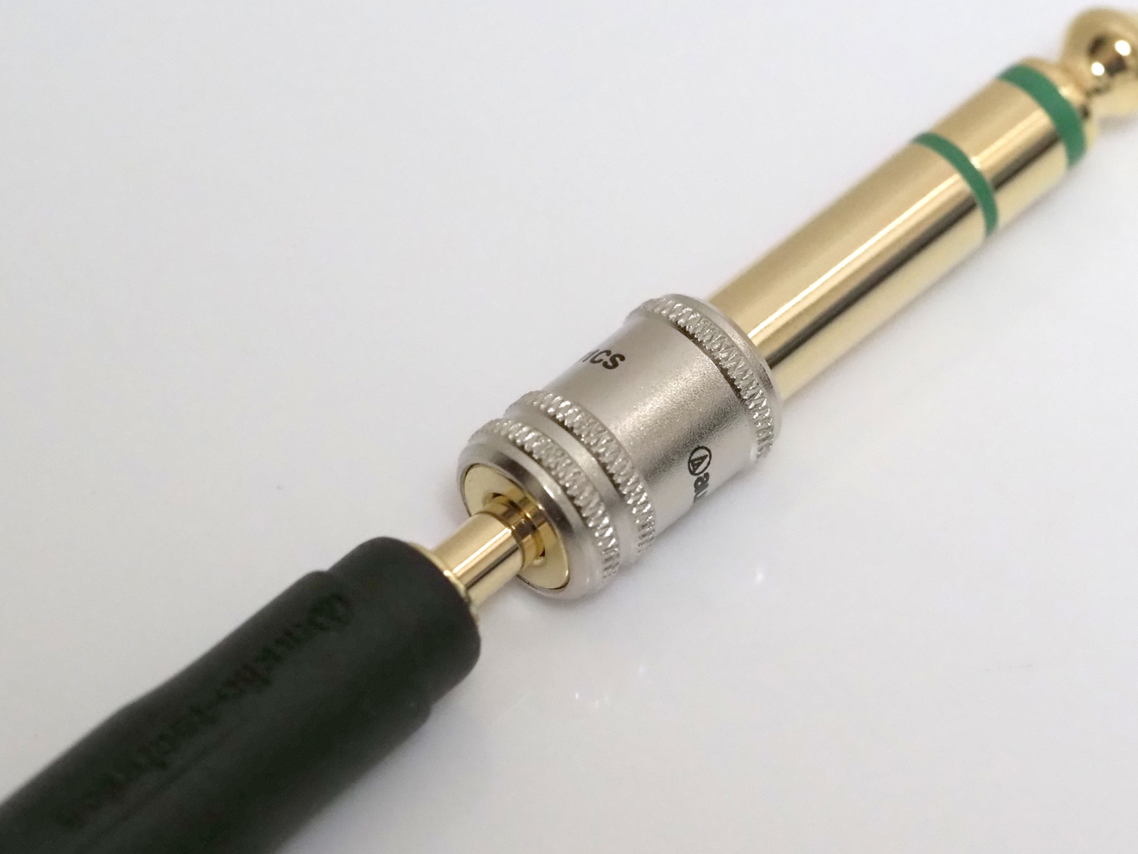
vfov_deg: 8.5
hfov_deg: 11.4
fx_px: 5720
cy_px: 464
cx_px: 557
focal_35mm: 174
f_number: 5
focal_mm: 60
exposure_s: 1/125
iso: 2500
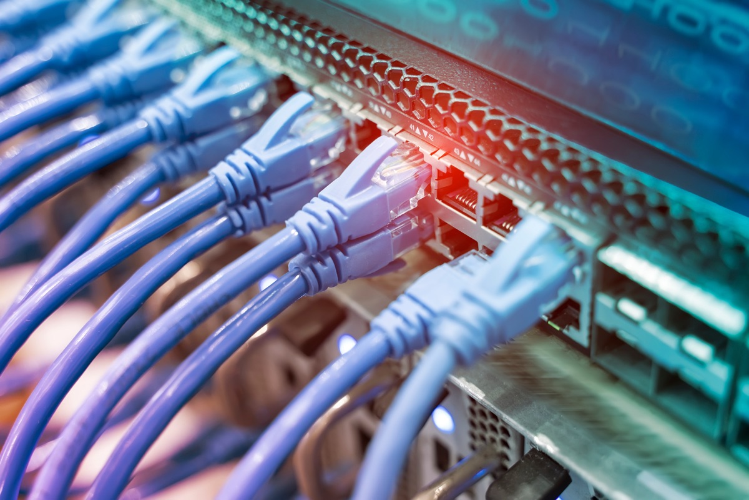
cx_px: 374
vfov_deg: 29.2
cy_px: 250
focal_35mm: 46
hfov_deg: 42.7
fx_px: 957
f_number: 3.5
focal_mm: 46
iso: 1000
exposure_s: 1/100
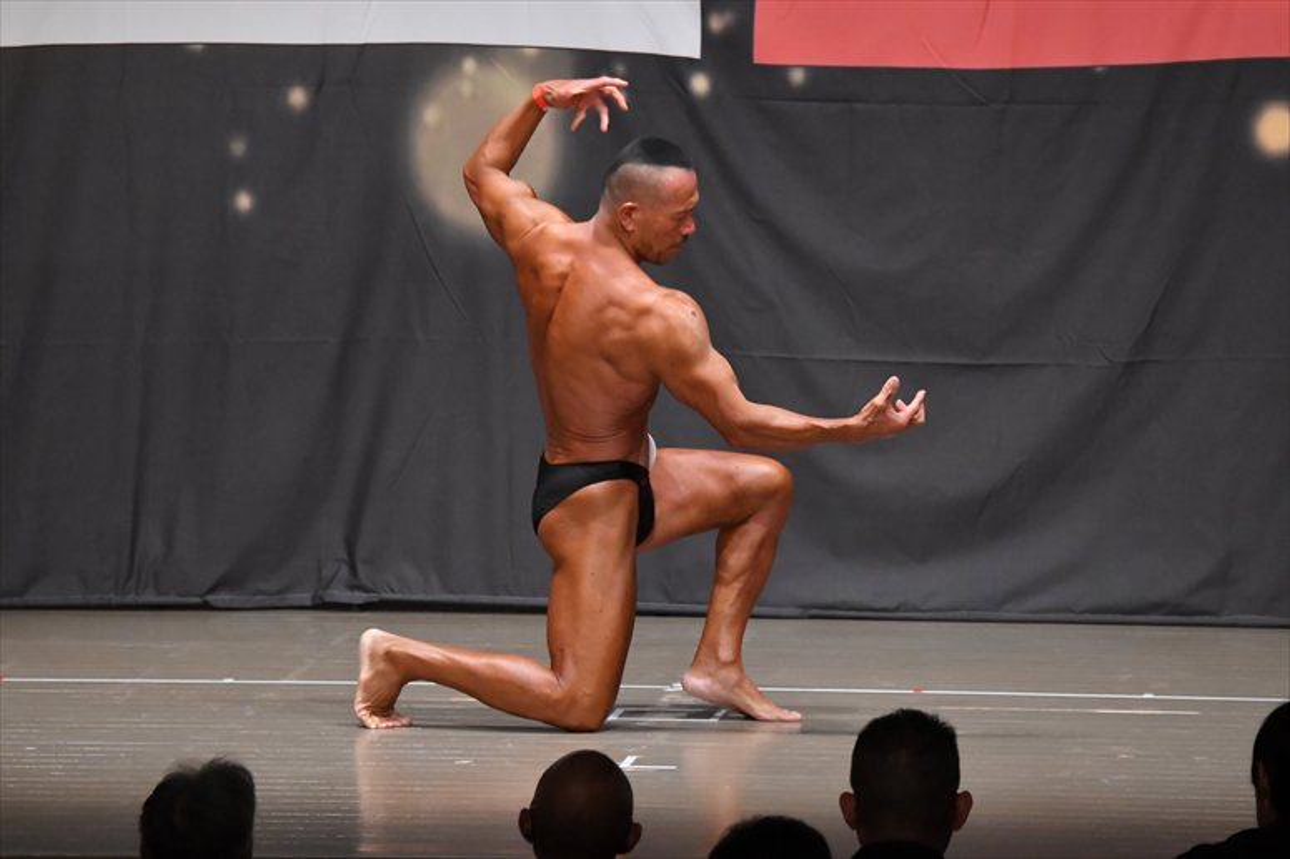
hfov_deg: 8.6
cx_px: 645
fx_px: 8596
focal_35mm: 240
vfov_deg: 5.7
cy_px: 430
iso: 6400
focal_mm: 160
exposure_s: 1/400
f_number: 5.6
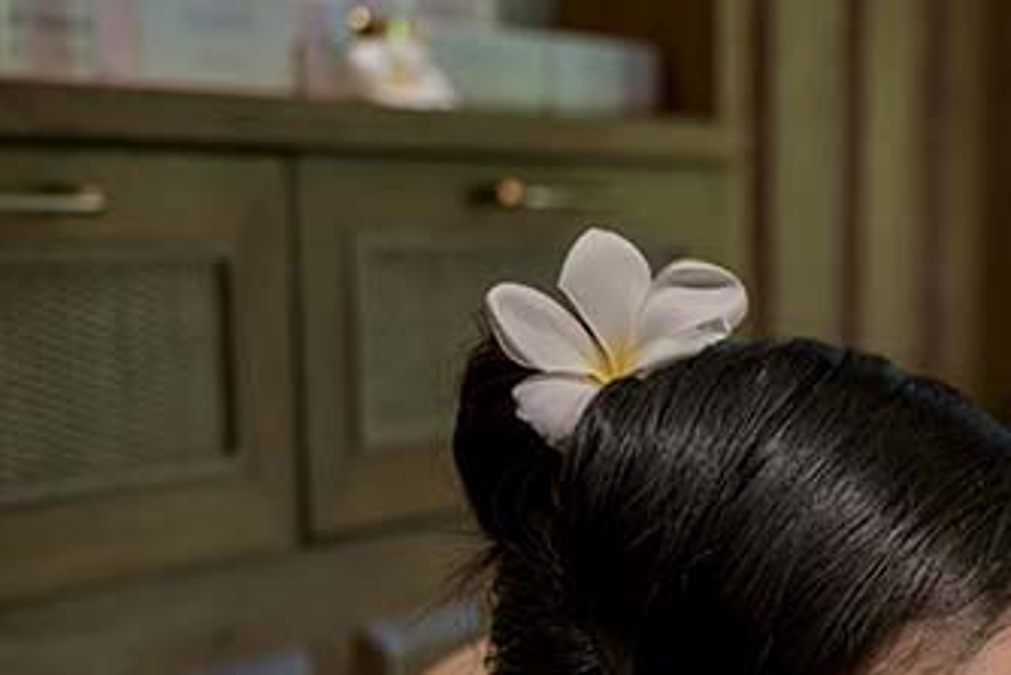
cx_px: 1447
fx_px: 2541
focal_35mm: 90
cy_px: 748
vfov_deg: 14.8
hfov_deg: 19.9
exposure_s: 1/200
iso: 900
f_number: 2.8
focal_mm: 31.5
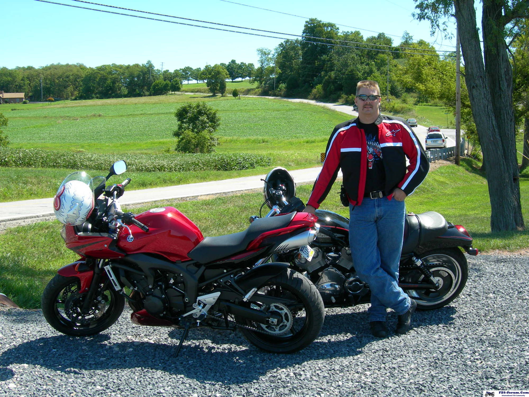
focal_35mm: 51
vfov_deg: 28.6
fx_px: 779
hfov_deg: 37.5
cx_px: 264
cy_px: 198
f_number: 5.4
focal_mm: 10.6
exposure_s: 1/161
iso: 50
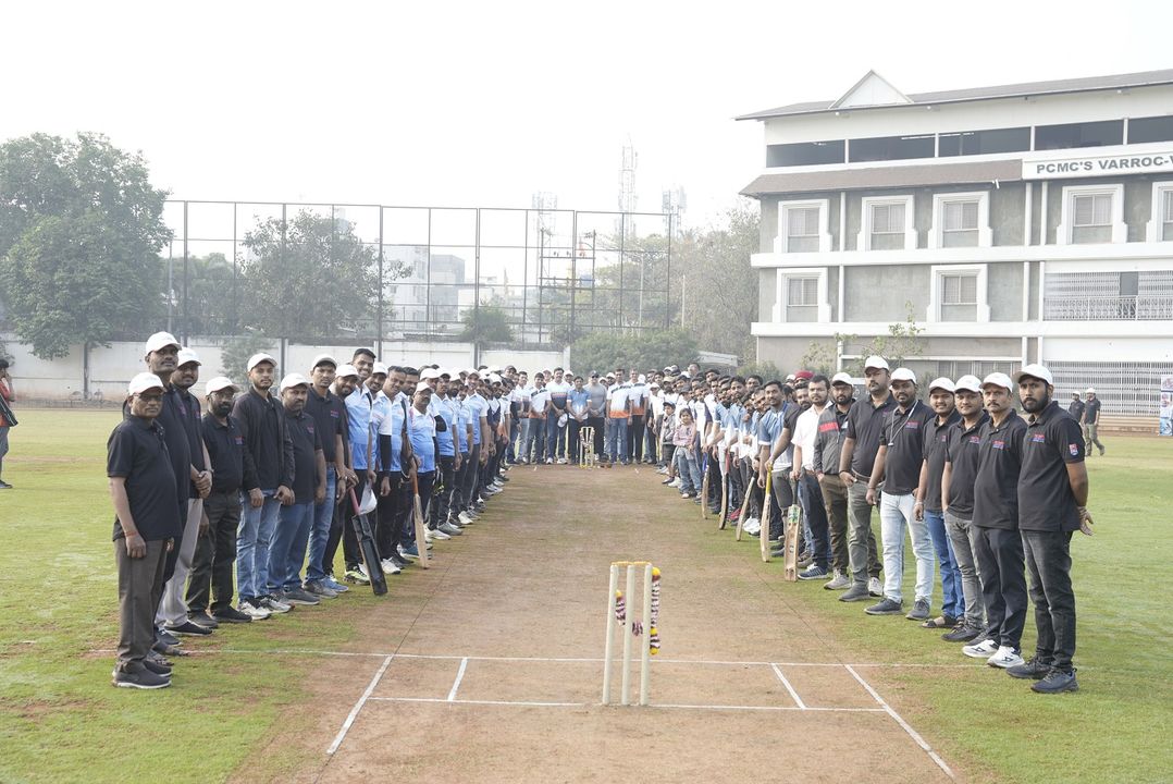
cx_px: 586
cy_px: 392
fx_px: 1529
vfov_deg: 28.7
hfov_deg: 42.0
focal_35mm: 47
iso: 160
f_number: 5
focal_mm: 46.9
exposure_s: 1/160
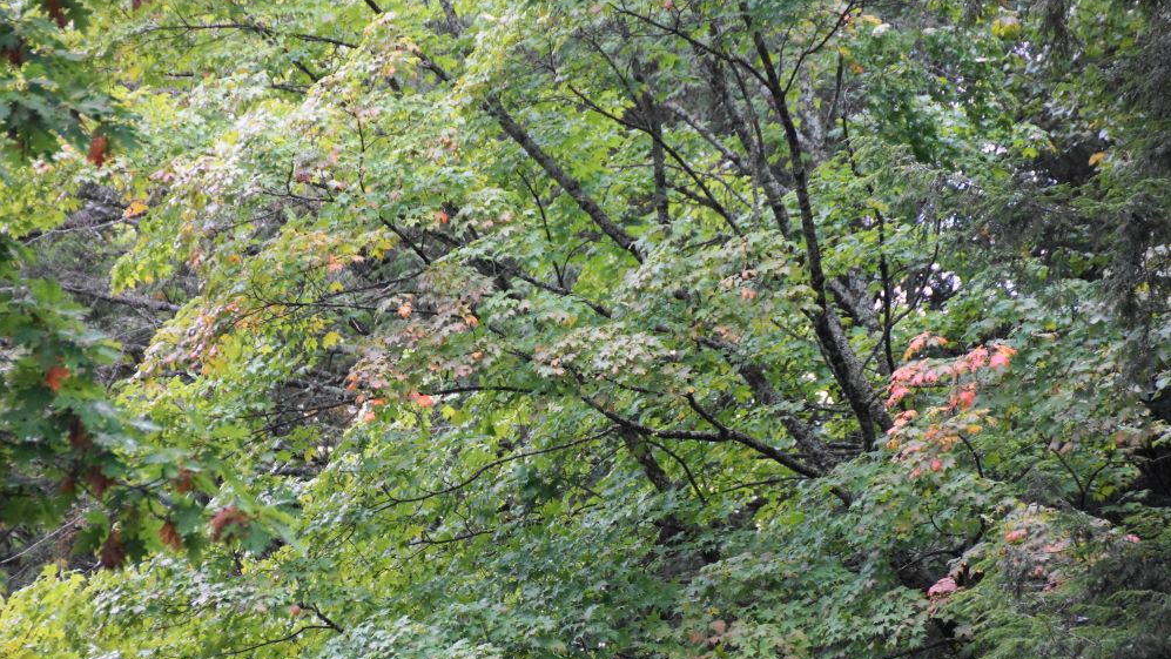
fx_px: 9782
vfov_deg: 3.9
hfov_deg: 6.9
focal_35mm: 315
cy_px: 351
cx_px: 586
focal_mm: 200
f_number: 6.3
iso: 1600
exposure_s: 1/125
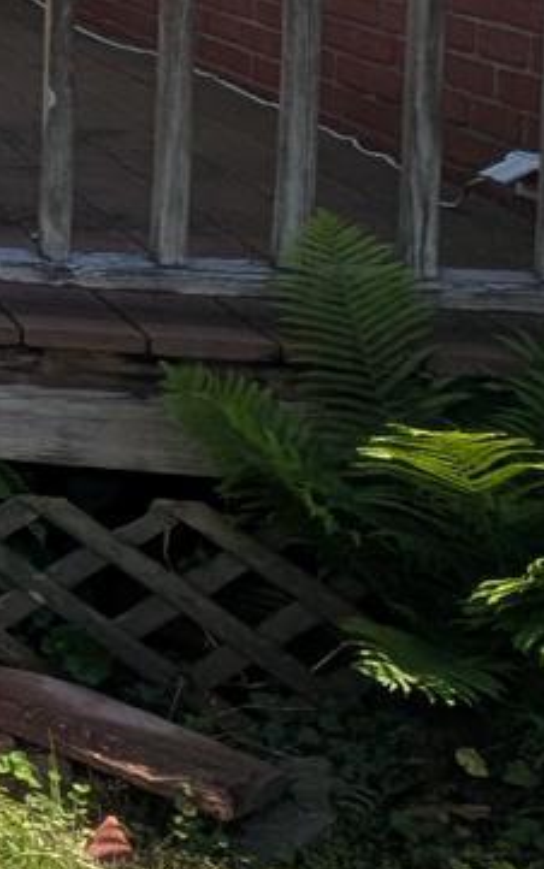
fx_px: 1706
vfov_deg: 27.0
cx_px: -1560
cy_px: -5
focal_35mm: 72
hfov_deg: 8.5
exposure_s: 1/1385
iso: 37
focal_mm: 2.23
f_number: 1.95
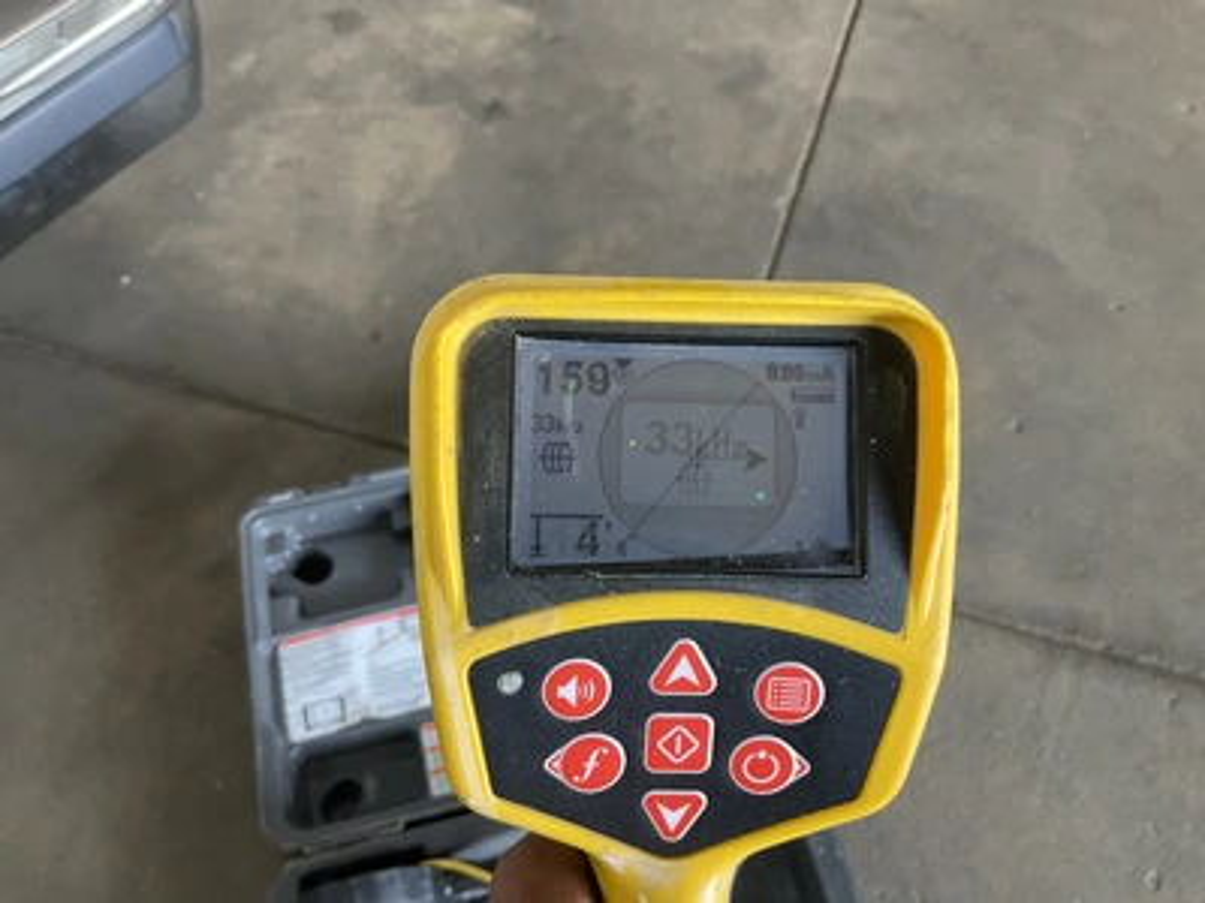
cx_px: 602
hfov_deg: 61.7
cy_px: 452
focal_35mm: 29
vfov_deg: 48.2
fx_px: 1010
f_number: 1.8
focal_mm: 3
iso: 80
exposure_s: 1/60
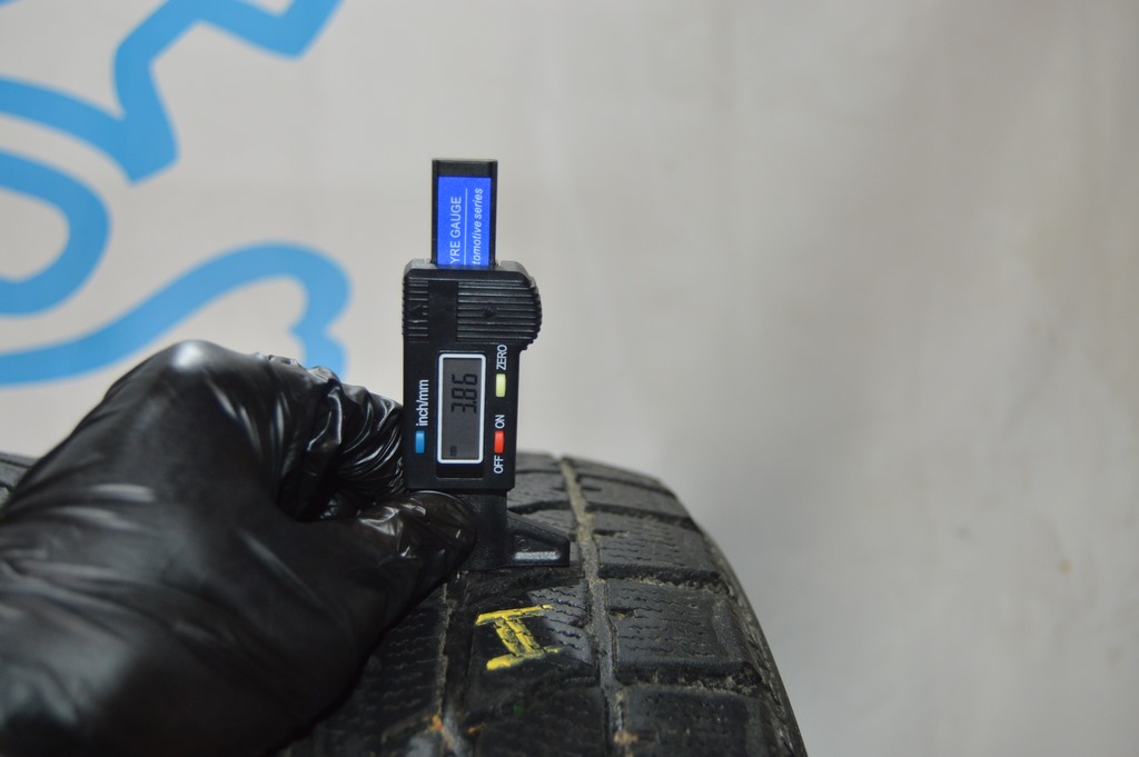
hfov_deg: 49.6
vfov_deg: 34.2
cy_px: 378
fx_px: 1233
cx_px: 570
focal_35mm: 39
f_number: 4
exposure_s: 1/60
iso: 720
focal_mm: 26
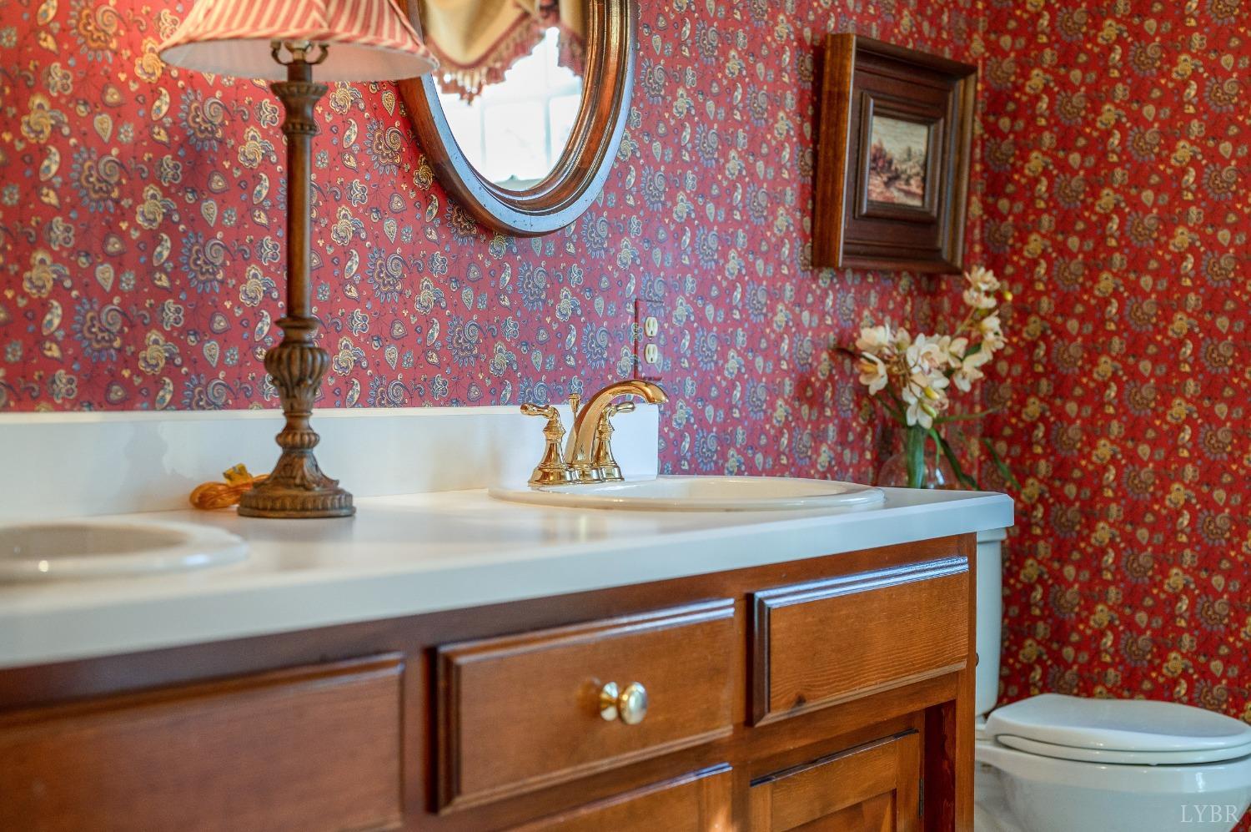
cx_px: 626
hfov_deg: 39.6
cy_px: 416
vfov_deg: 26.9
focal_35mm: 50
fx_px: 1736
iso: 800
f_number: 3.2
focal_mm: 50
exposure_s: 1/125
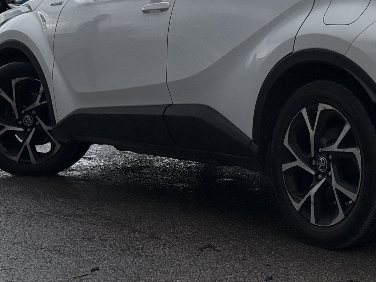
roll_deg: -1.8
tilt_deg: +1.1
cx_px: 317
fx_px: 1184
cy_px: -3
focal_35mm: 109
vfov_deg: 13.4
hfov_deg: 17.8
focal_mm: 6.76
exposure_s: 1/5587
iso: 64
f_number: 1.78
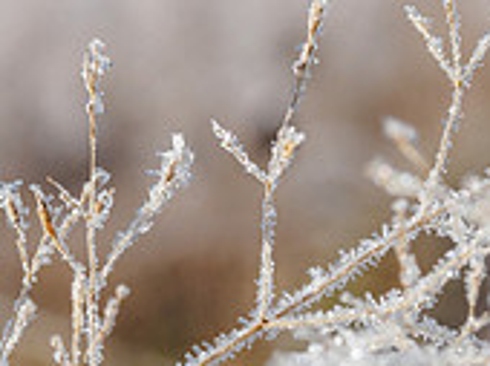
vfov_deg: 6.1
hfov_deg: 8.2
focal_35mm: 240
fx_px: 3392
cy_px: 428
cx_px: 56
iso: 200
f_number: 7.1
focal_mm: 31
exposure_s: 1/800
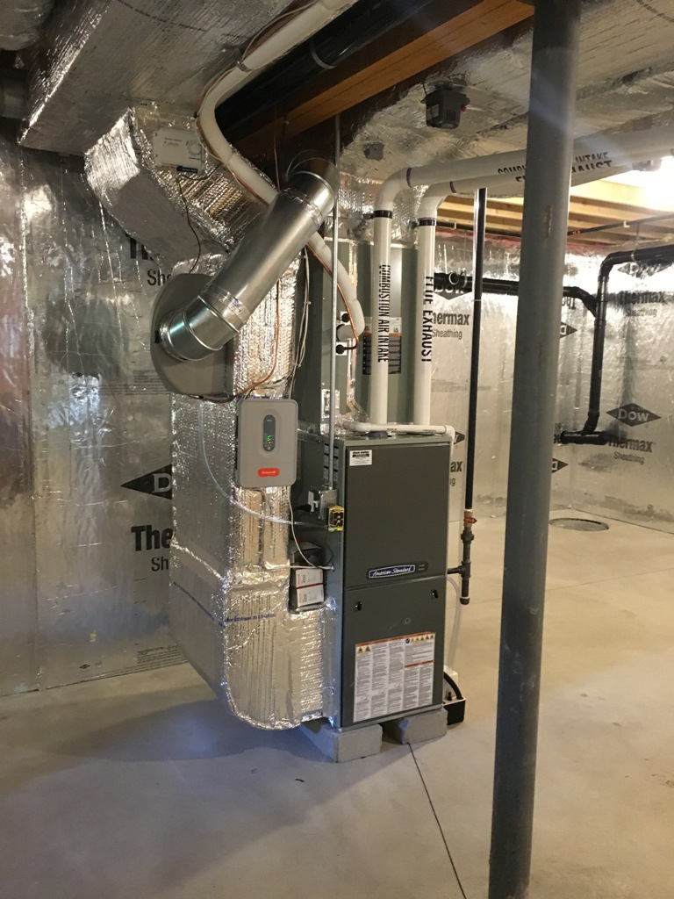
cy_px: 450
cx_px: 337
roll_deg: -2.1
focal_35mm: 29
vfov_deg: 61.7
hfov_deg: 48.2
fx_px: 753
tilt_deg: -6.8
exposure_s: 1/15
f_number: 2.2
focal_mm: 4.15
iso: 250
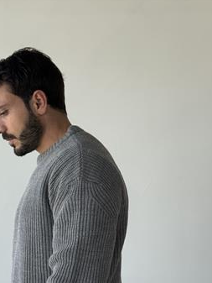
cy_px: 219
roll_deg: +0.2
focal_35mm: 76
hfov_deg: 19.4
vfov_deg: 25.3
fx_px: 620
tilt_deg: +2.2
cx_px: 84
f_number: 1.78
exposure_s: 1/330
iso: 64
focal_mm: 6.76
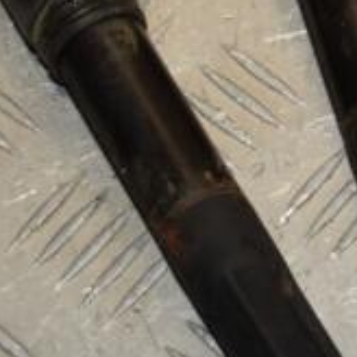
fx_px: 2445
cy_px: 113
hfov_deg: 8.3
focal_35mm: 210
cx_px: 438
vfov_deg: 8.3
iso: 800
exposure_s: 1/200
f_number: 9
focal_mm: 45
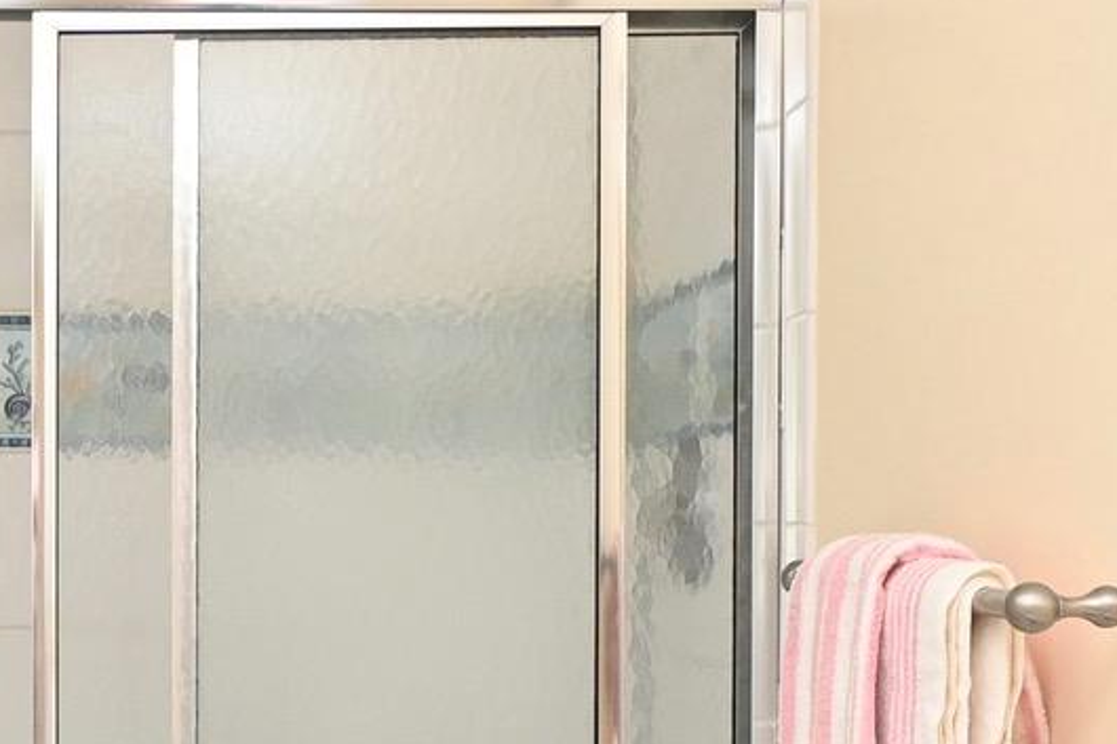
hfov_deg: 32.8
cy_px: 513
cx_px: 112
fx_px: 1799
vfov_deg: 23.2
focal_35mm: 58
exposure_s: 1/30
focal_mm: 10
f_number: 7.1
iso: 500
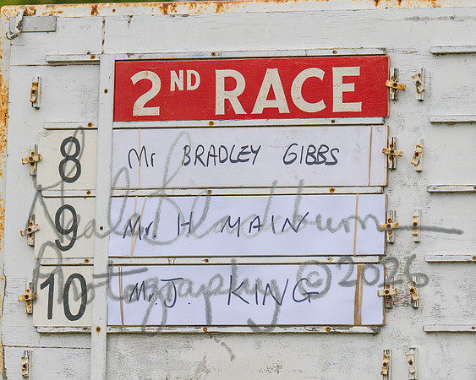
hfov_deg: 4.6
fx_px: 5965
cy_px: 177
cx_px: 269
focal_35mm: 424
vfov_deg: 3.7
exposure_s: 1/2000
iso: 400
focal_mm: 200
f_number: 5
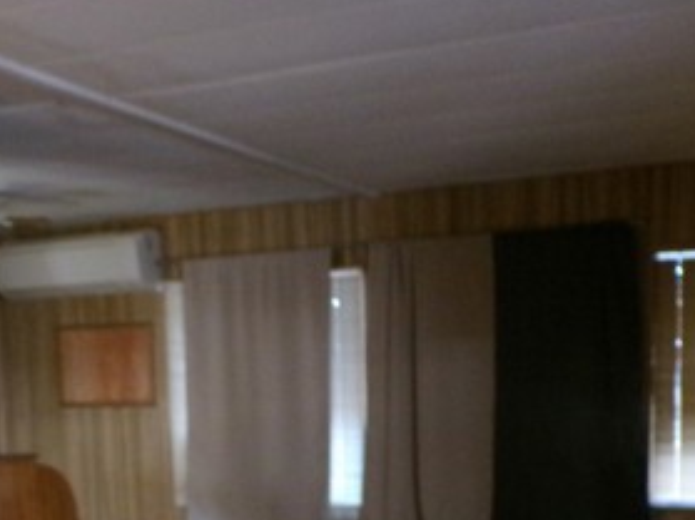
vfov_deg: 25.2
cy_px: 522
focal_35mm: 55
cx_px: 351
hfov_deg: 35.0
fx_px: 1104
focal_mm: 4.3
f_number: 3
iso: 800
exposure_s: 1/12
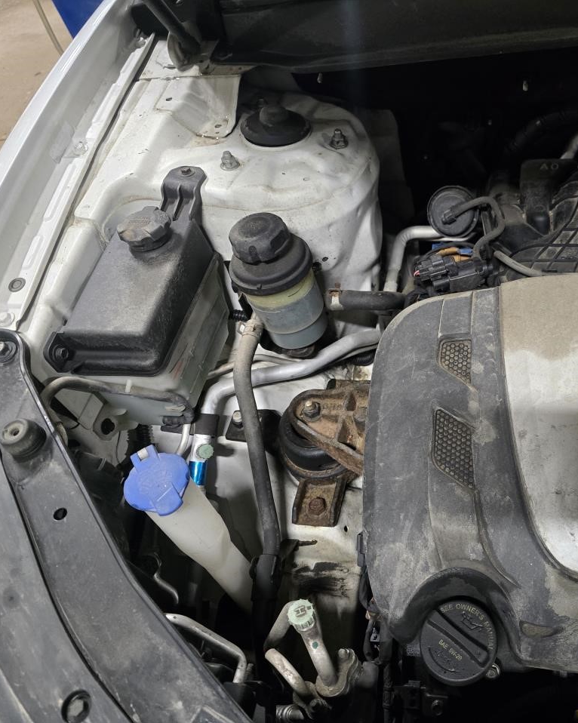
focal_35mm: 30
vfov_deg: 58.8
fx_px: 642
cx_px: 432
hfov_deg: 46.8
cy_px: 362
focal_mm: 6.3
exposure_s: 1/120
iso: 1000
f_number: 1.7
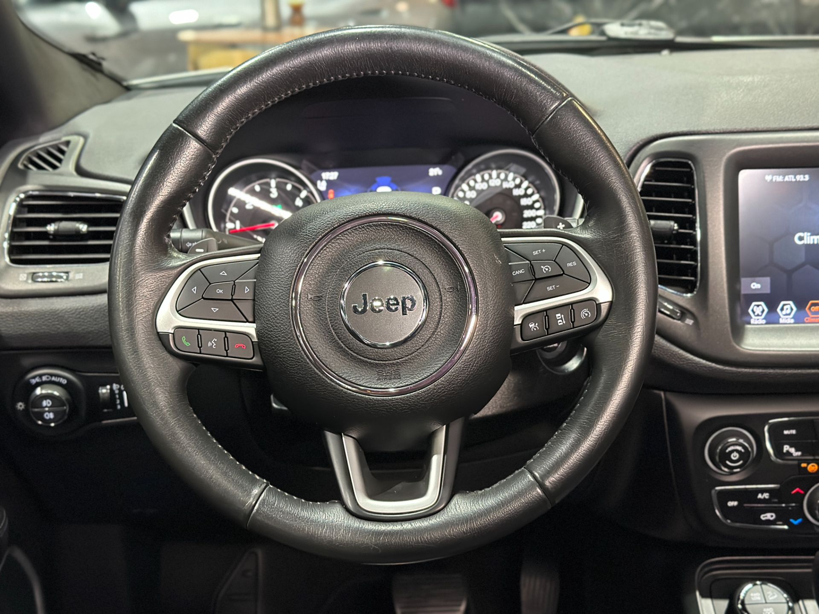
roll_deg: +1.3
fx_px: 1136
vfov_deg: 30.3
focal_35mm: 48
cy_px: 307
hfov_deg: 39.7
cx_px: 410
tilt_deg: -16.7
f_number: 1.78
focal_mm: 6.86
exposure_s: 1/39
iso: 640
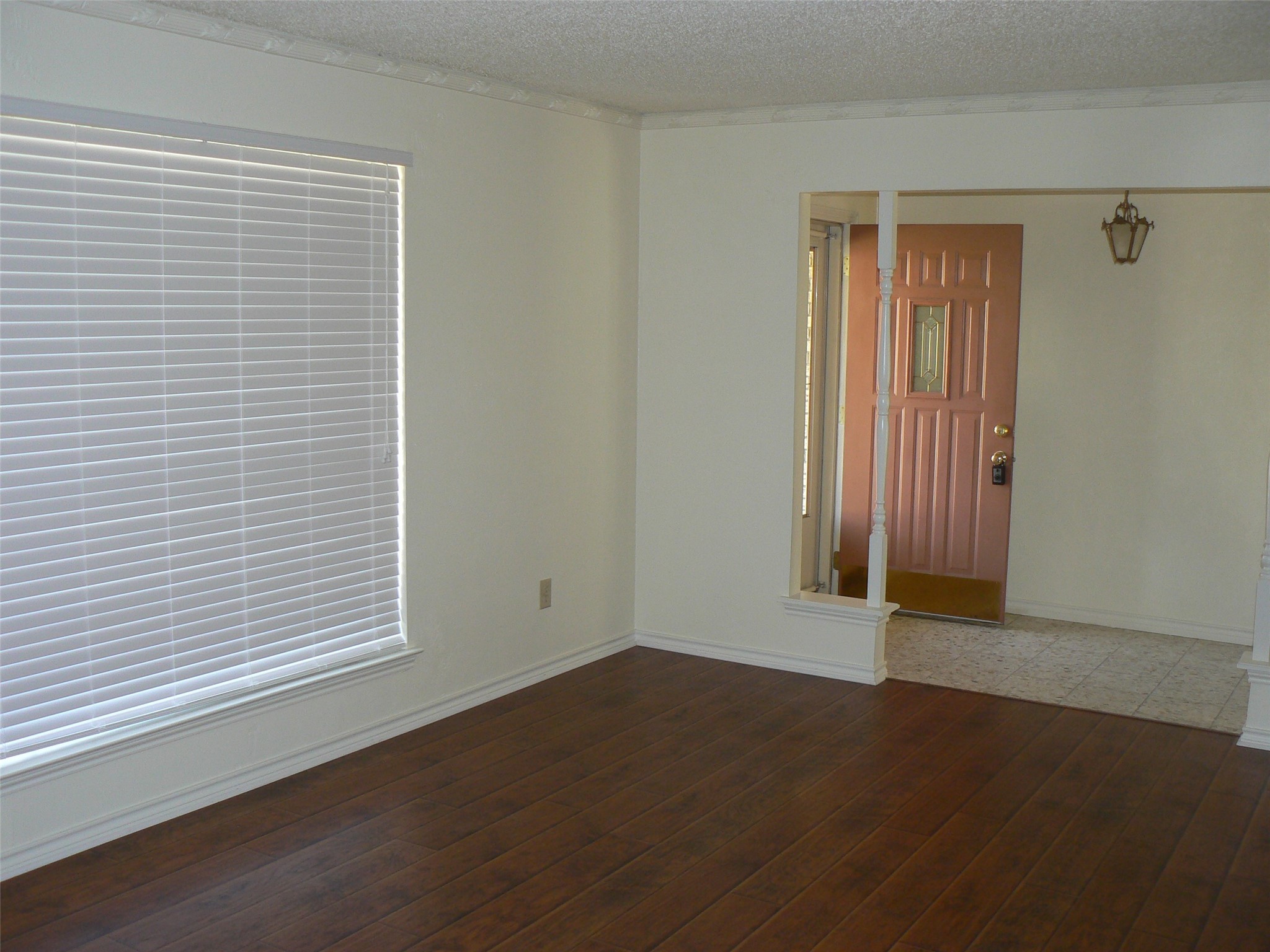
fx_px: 1321
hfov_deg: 51.4
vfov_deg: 39.7
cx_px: 635
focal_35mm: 36
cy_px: 476
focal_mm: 6
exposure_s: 1/30
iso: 100
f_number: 2.8
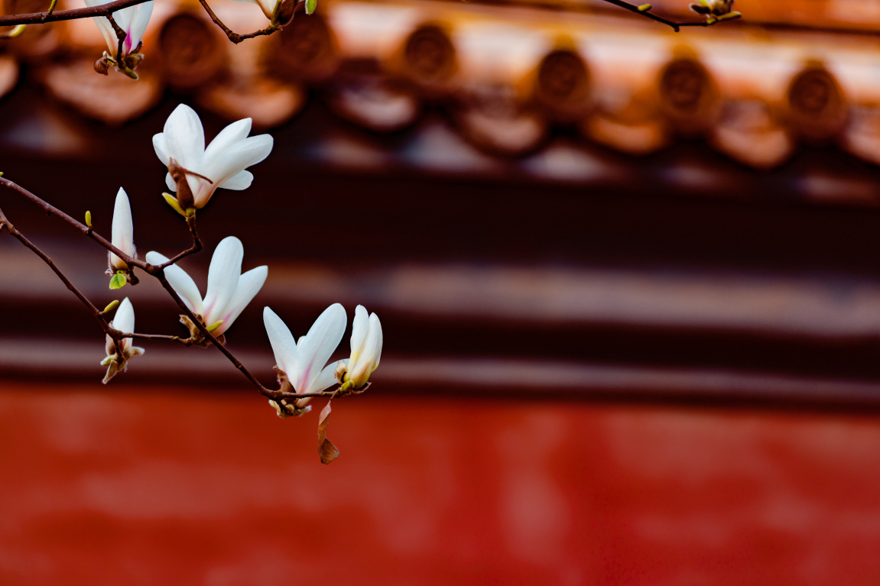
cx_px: 445
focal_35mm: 193
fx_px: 4717
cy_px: 291
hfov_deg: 10.7
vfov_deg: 7.1
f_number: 3.5
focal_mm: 185
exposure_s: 1/500
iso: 100
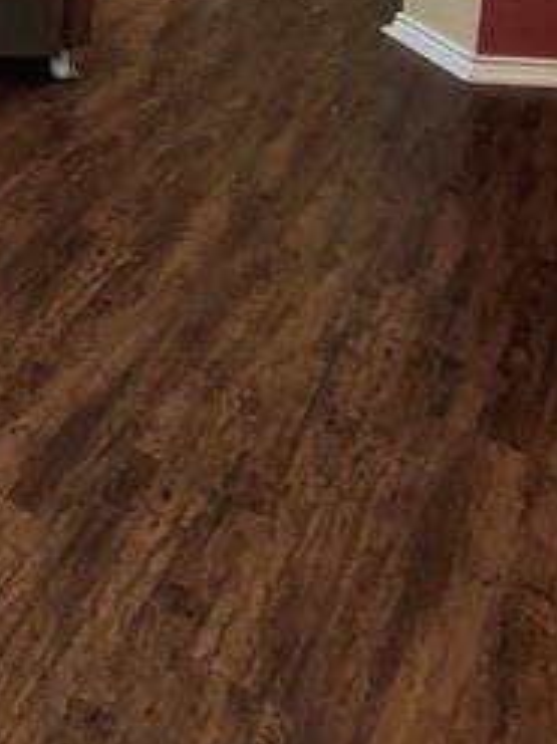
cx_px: -563
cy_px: -334
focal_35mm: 54
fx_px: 1160
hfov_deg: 18.1
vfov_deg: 26.8
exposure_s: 1/60
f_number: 2.2
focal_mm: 1.74
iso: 500
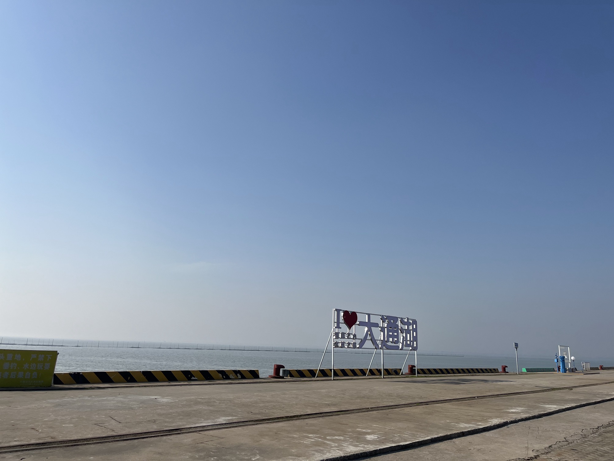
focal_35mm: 26
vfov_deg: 53.1
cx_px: 307
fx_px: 461
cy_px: 230
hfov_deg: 67.3
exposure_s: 1/6897
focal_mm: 5.1
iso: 50
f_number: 1.6
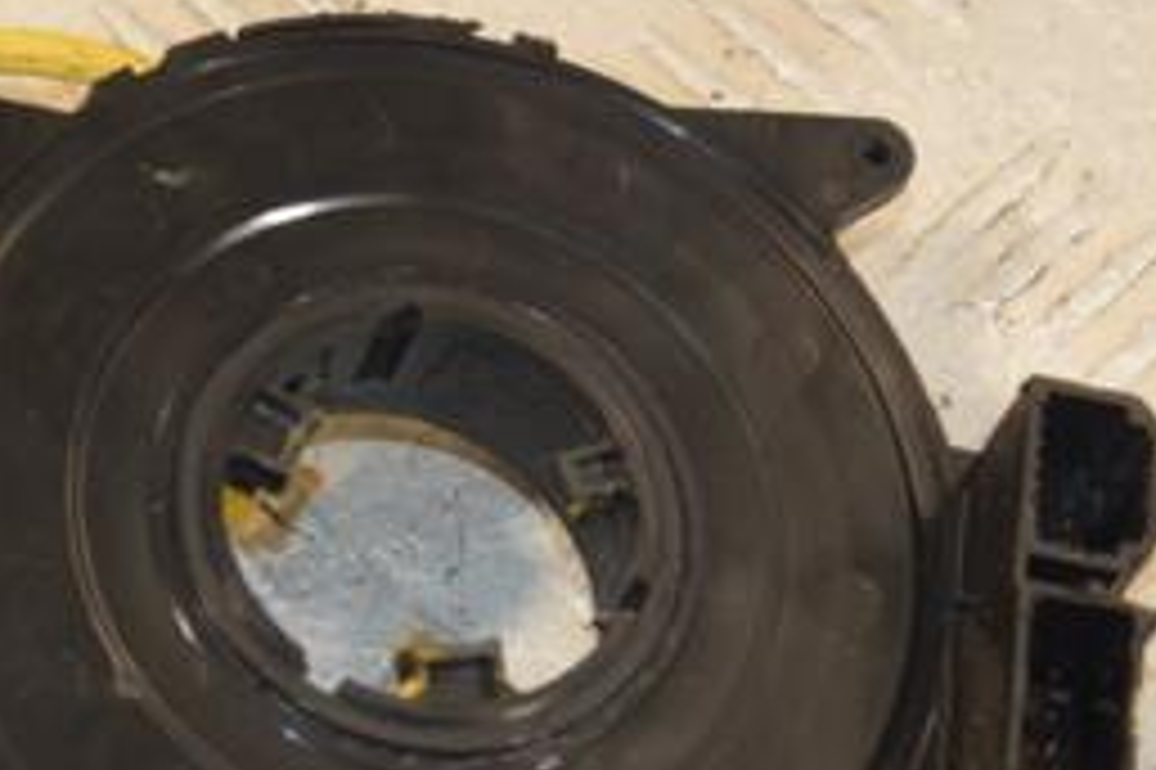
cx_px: 405
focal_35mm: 203
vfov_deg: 6.8
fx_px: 6514
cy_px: 410
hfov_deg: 10.1
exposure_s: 1/200
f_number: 7.1
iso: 800
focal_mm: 58
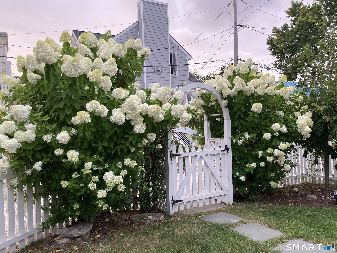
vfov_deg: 49.7
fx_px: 273
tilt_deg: +0.1
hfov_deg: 63.4
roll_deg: +1.4
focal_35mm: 28
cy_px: 126
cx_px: 168
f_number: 1.8
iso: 160
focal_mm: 3.99
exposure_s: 1/60
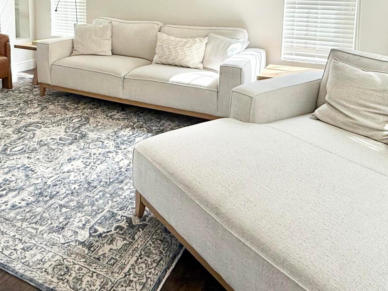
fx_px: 359
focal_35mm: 32
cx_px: 170
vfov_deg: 41.0
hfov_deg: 56.6
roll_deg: -0.6
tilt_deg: -6.9
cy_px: 33
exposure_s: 1/120
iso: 80
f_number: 2.2
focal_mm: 2.22
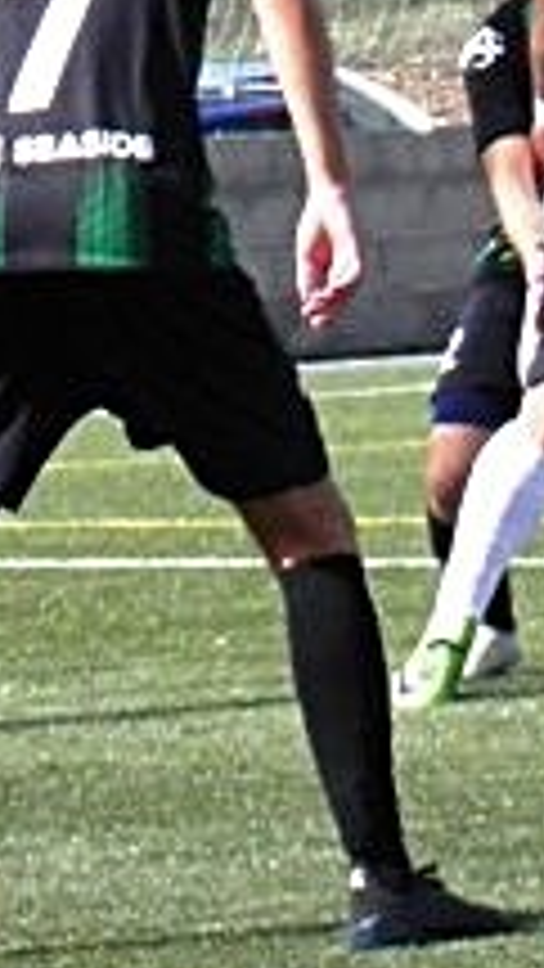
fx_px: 4101
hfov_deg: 7.5
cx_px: 645
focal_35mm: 160
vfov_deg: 13.4
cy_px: 313
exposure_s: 1/800
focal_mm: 13.2
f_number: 3.9
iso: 100
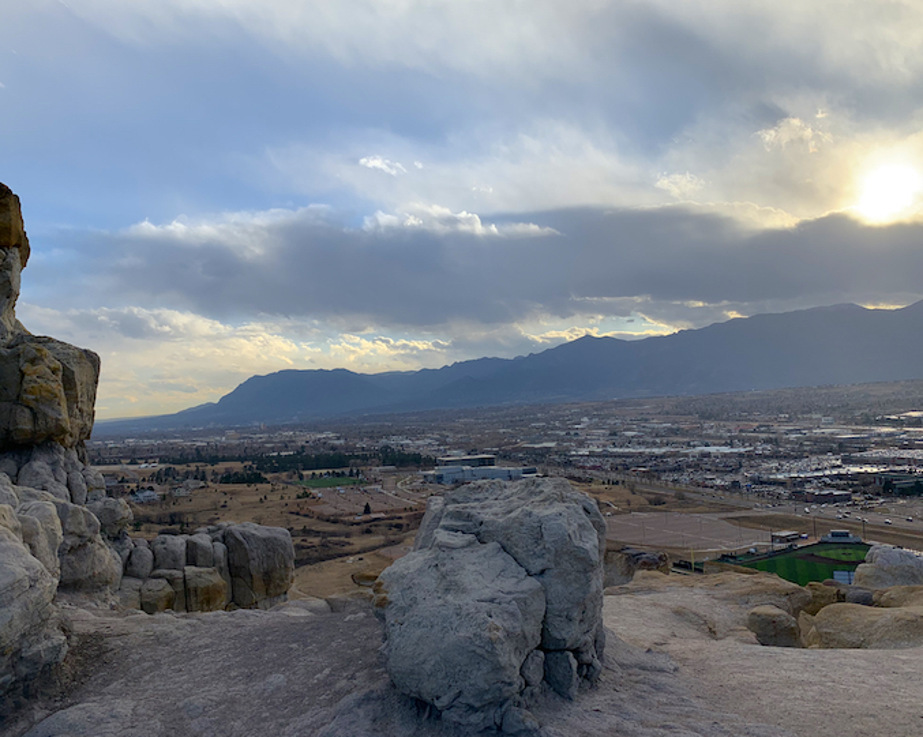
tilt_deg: +3.9
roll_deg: +2.7
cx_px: 427
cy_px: 349
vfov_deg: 48.5
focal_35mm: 30
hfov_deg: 58.7
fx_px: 819
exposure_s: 1/2208
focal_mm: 4.25
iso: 25
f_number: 1.8
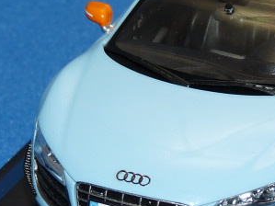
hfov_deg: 7.8
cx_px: 230
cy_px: 70
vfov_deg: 5.8
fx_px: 2025
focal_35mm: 255
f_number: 4
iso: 100
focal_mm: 11.9
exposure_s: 1/40
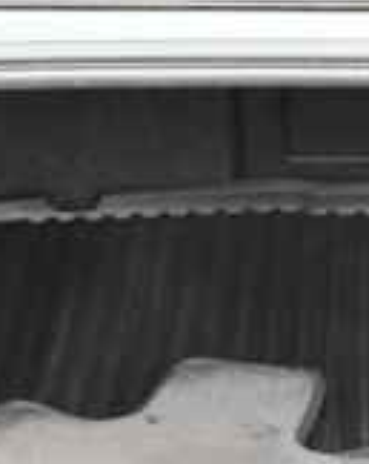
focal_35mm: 134
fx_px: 1834
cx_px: 349
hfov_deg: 11.4
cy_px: 349
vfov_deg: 14.3
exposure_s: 1/250
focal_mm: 18
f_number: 3.5
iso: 500
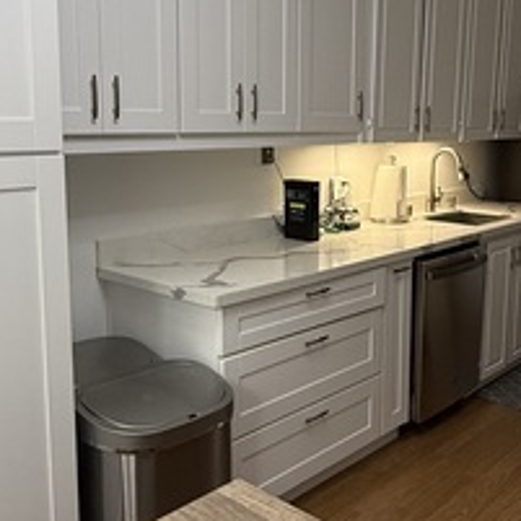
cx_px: 293
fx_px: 698
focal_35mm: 41
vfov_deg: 40.9
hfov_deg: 40.9
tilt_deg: -8.1
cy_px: 232
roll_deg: -0.6
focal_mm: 2.22
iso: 200
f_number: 2.2
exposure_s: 1/99
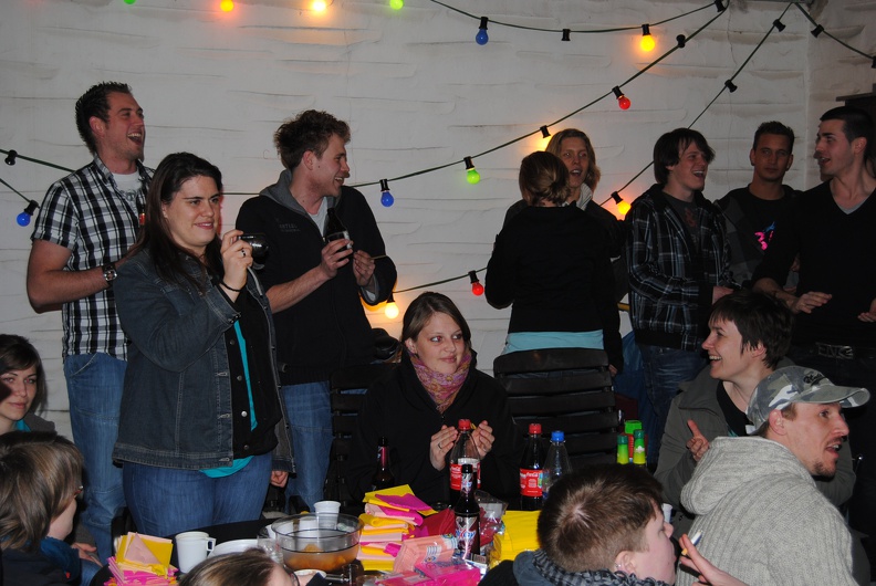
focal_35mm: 57
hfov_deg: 35.0
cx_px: 438
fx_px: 1389
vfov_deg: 23.8
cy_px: 293
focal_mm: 38
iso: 200
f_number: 4.8
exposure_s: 1/60
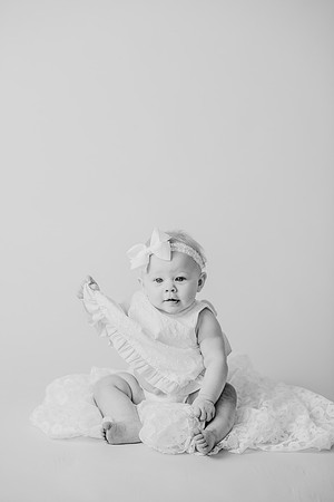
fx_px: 1183
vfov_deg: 23.9
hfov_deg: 16.1
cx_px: 167
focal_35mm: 85
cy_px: 251
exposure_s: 1/160
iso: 100
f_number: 2.8
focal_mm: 85
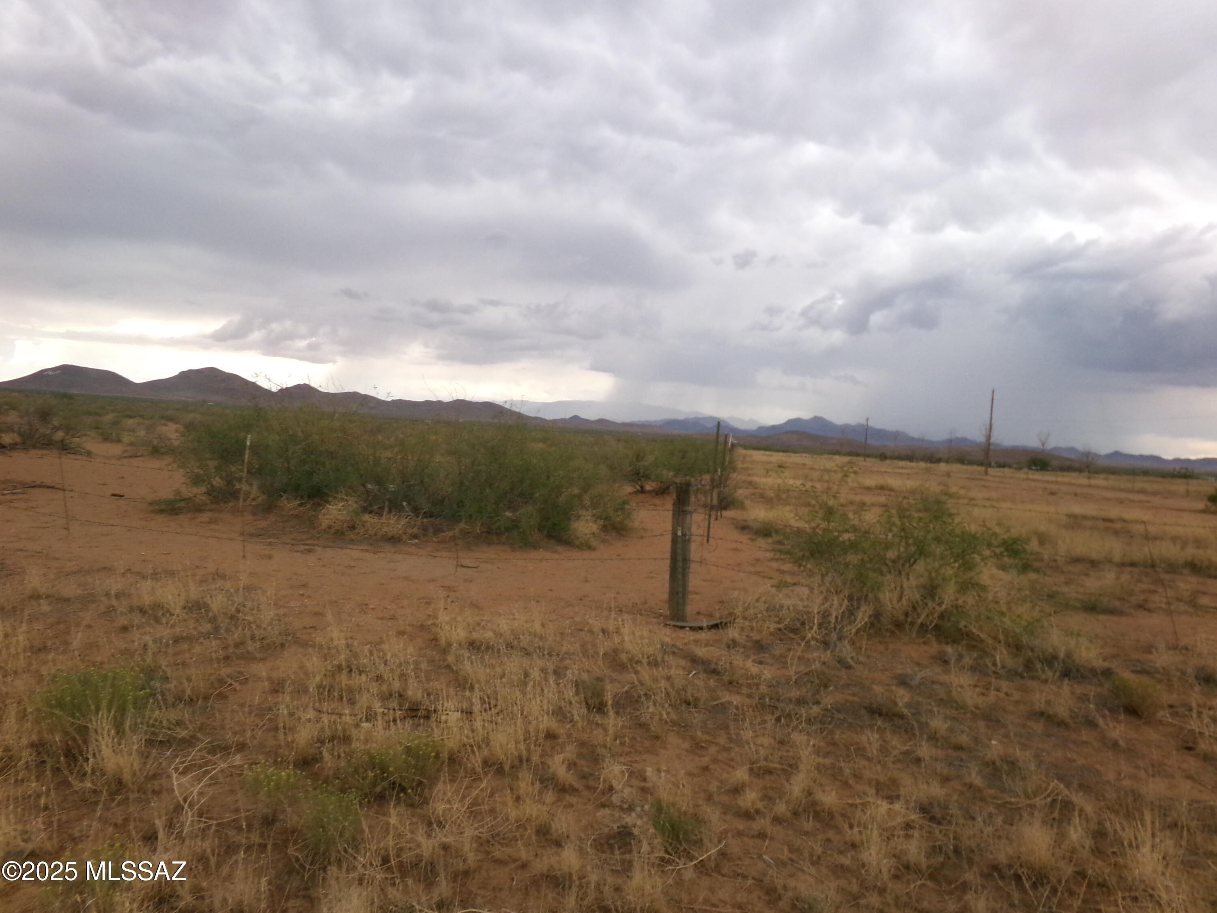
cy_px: 456
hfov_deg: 71.6
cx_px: 608
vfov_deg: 56.8
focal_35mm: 24
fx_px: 844
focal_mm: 4.3
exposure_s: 1/60
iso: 367
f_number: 11.07
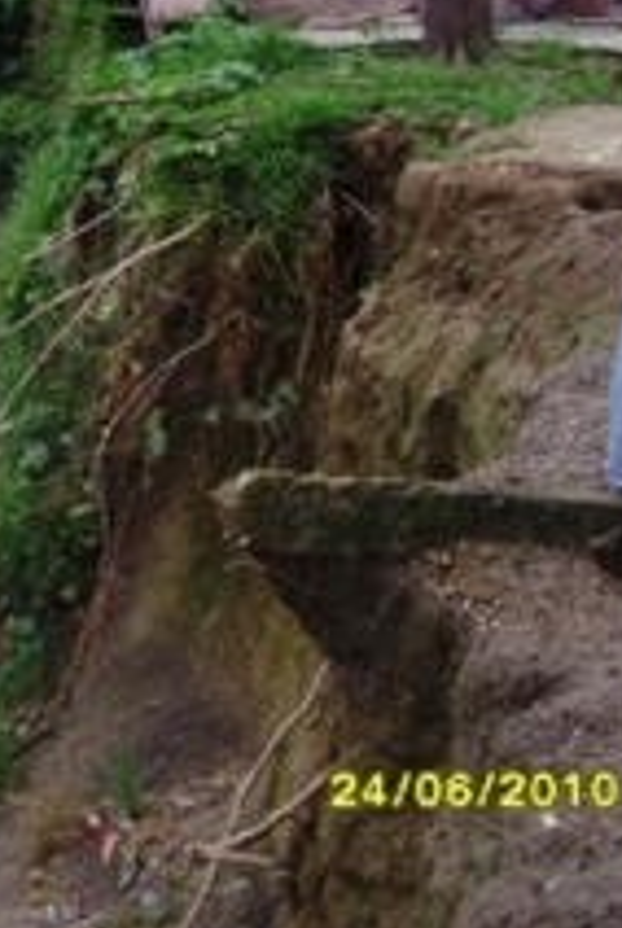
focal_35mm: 79
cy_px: 210
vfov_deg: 25.3
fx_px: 2041
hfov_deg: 16.5
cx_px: -162
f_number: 5.5
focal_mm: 6
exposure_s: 1/180
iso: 80
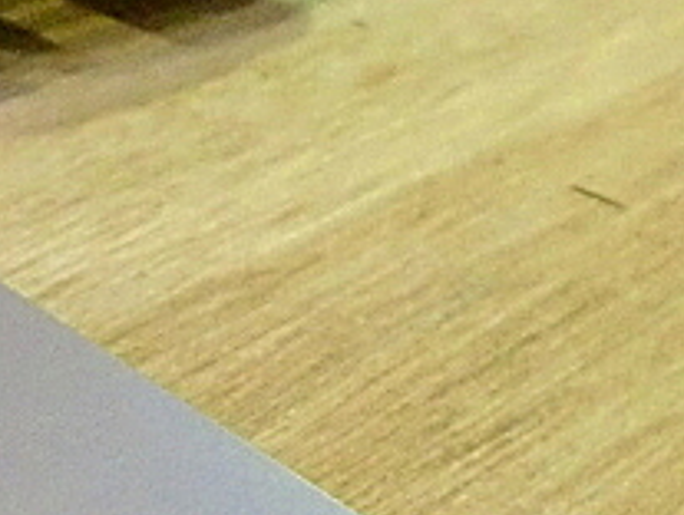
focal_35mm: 108
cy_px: 723
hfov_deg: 17.8
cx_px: 17
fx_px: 2138
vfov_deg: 13.1
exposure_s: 1/60
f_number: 3.1
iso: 640
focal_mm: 6.3
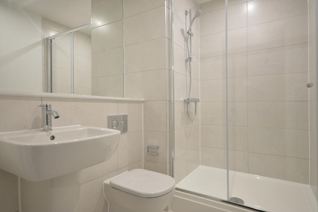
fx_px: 185
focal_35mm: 21
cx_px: 159
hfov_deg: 81.2
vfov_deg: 59.4
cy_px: 106
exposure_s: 1/13
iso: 400
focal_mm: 14
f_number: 6.3
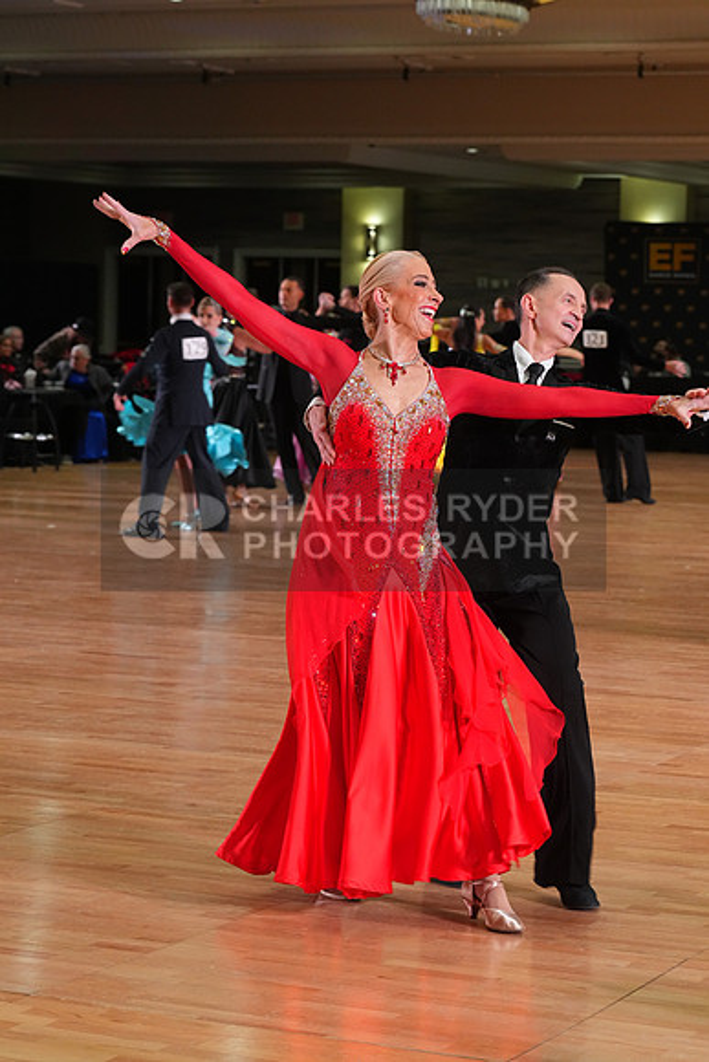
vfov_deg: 21.9
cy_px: 531
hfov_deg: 14.7
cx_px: 354
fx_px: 2746
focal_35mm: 93
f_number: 6.3
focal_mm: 93
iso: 3200
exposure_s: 1/200
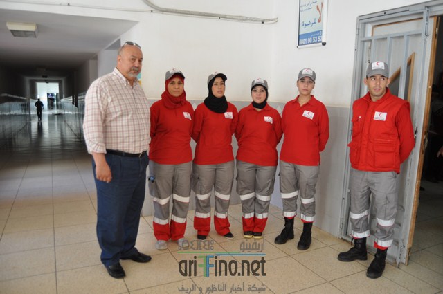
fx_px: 332
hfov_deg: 67.4
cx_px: 222
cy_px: 147
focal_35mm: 27
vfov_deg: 47.8
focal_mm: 18
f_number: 4.5
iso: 400
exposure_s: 1/80
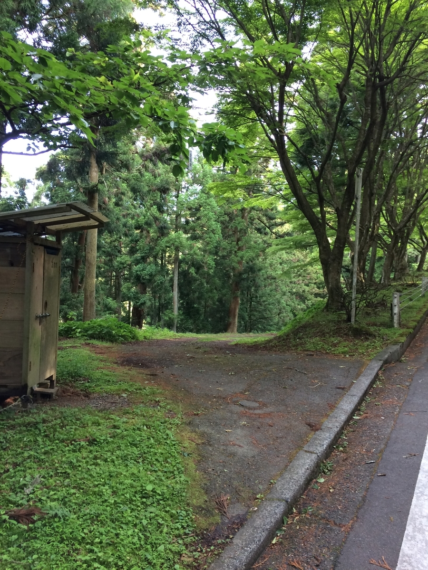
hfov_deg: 48.2
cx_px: 214
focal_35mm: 29
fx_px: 478
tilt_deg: -2.3
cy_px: 285
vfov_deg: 61.7
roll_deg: -0.4
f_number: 2.2
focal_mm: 4.15
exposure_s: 1/30
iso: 32
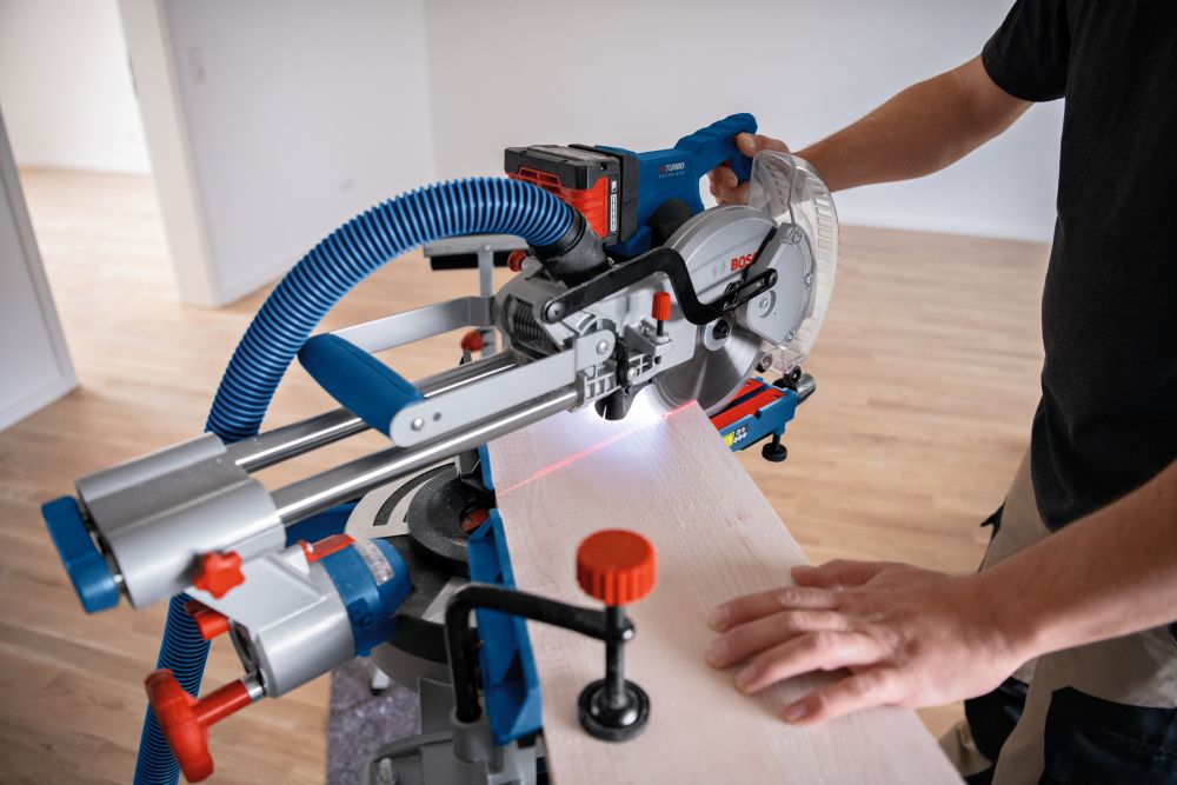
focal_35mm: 24
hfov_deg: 73.7
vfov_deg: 53.1
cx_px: 588
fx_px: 785
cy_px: 392
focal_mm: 24
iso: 2000
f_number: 2.8
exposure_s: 1/60
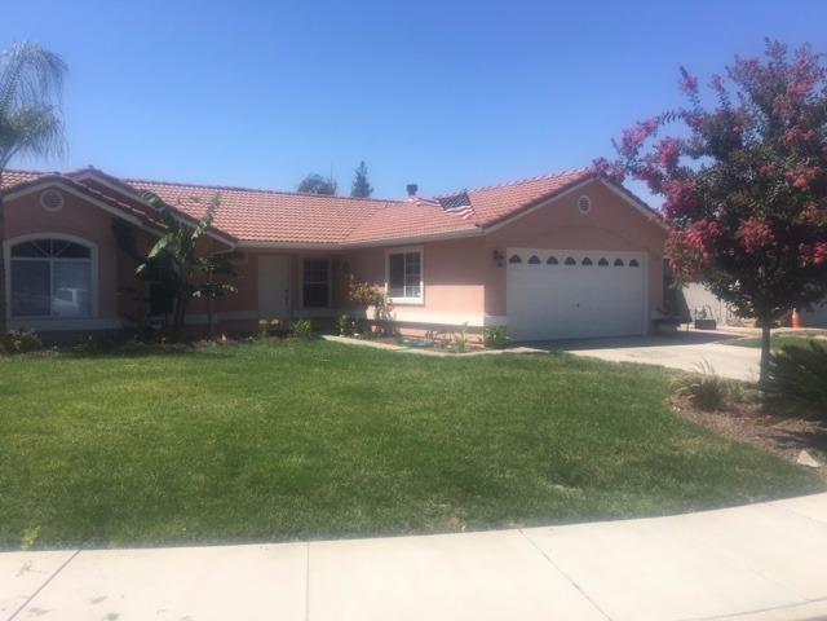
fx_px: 693
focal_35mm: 29
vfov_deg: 48.2
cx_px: 414
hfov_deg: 61.7
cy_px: 310
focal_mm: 4.15
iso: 25
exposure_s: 1/1603
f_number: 2.2
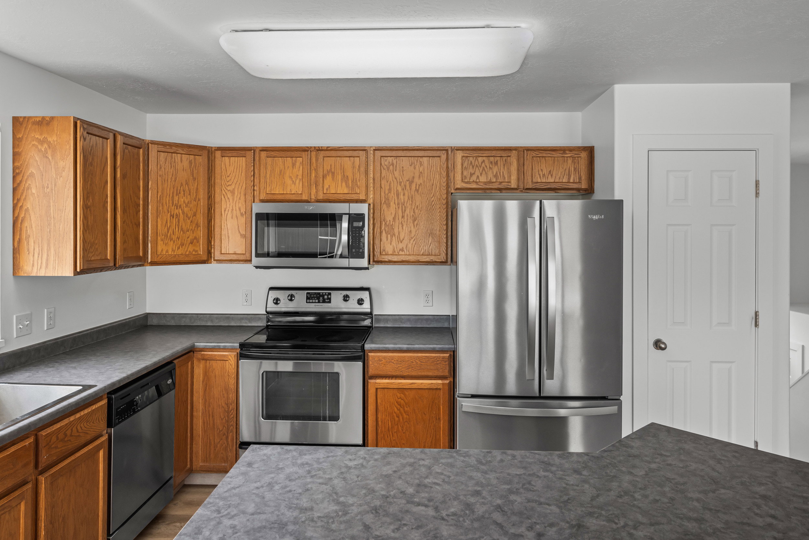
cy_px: 270
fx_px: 506
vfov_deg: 56.2
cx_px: 404
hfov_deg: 77.3
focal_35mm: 22
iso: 500
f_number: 8
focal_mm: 22.5
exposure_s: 1/13
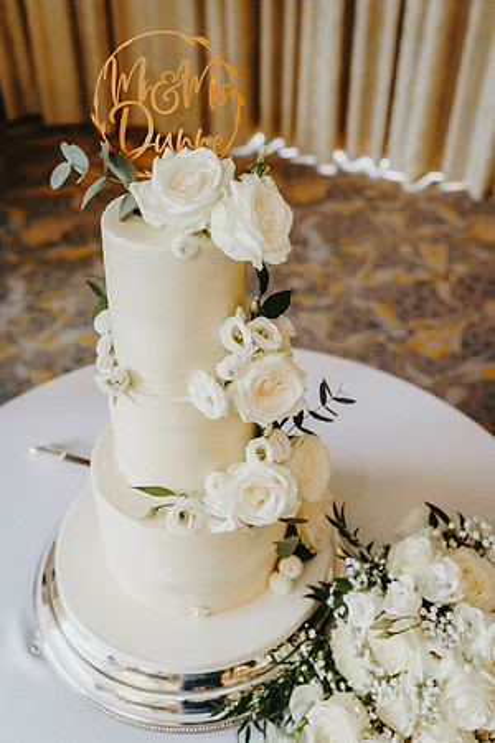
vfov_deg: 54.4
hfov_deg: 37.9
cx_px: 248
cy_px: 372
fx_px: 722
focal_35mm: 35
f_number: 2.8
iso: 500
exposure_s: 1/200
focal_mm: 35
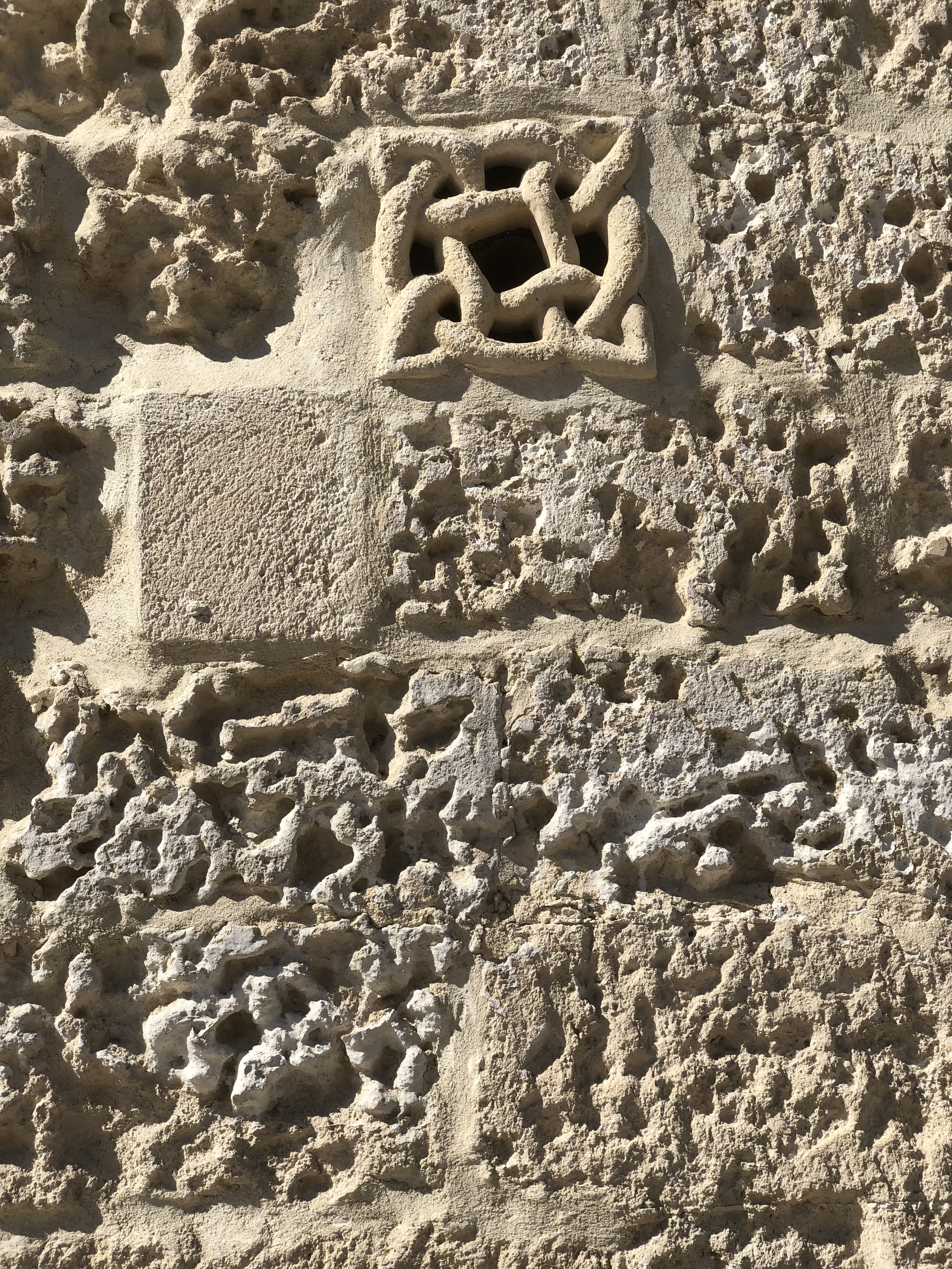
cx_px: 476
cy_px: 634
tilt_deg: +9.3
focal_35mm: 52
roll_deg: +1.7
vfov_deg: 36.8
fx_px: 1907
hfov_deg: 28.0
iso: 16
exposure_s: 1/1799
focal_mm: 6
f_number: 2.4
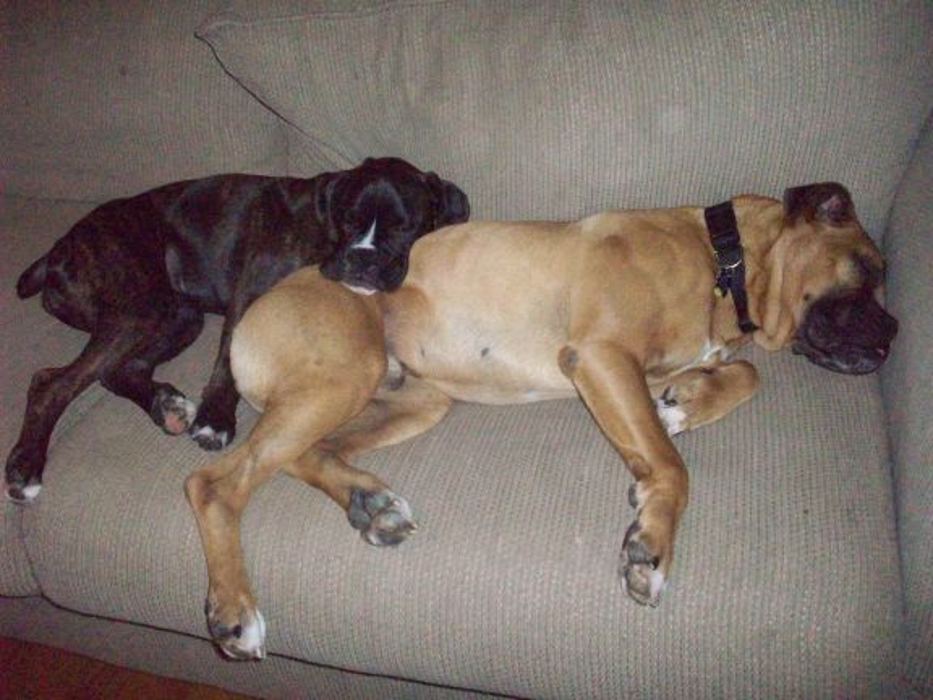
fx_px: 997
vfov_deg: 38.7
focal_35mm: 37
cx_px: 466
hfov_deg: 50.1
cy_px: 350
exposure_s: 1/128
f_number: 2.8
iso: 800
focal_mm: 6.2
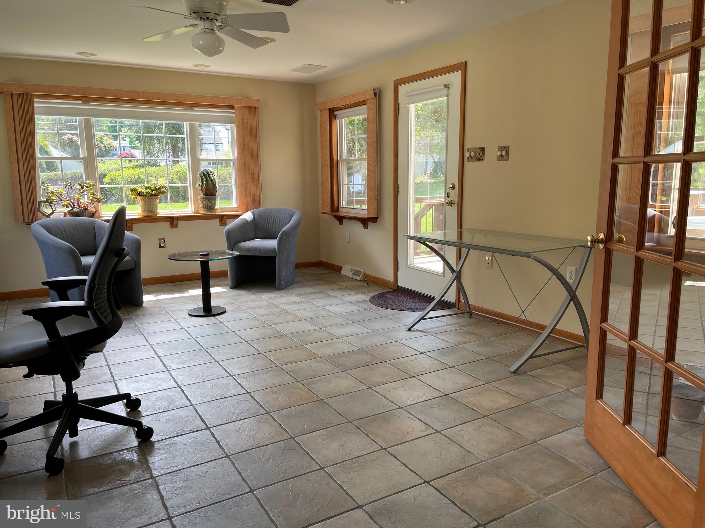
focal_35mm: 25
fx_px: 509
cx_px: 352
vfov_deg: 54.9
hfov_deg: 69.4
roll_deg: +0.3
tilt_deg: -10.6
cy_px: 264
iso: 32
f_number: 1.6
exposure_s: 1/121
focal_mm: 5.1
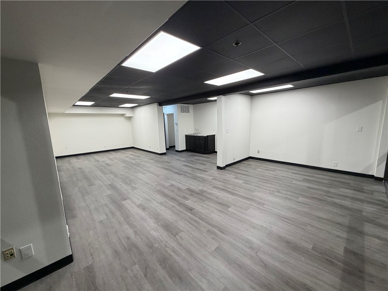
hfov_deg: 102.1
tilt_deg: -8.9
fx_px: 157
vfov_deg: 85.7
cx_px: 194
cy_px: 146
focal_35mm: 14
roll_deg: +2.5
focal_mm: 2.22
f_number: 2.2
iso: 200
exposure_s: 1/120
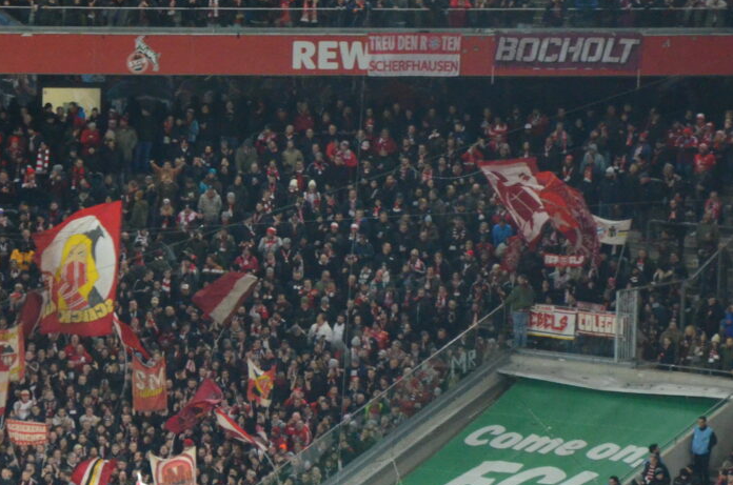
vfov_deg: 3.8
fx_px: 7359
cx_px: 162
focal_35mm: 362
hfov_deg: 5.7
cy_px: 258
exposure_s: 1/125
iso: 3200
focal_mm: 105
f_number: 5.6
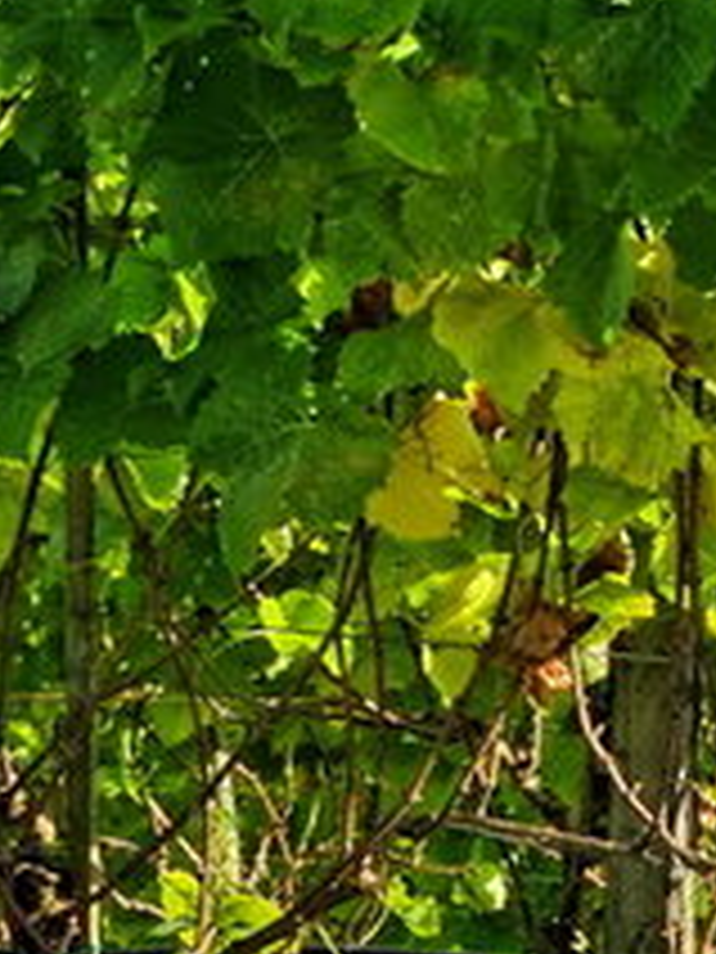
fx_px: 8409
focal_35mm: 305
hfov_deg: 4.8
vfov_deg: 6.4
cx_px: 1639
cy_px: -490
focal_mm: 35
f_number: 11
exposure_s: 1/125
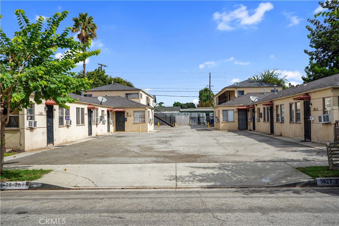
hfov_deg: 53.1
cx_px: 170
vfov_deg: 36.9
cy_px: 113
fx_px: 339
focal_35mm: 36
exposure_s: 1/250
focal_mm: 36
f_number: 7.1
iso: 100
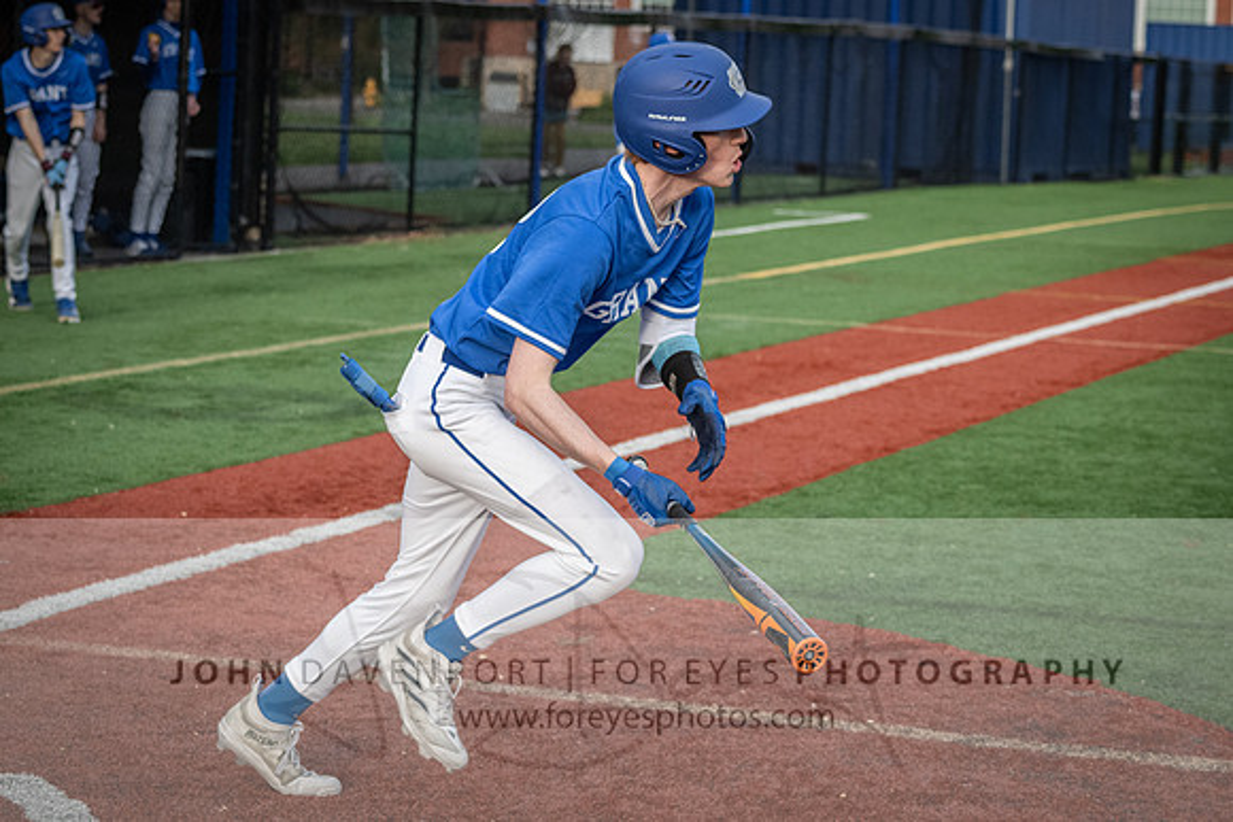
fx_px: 3602
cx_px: 423
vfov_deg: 13.0
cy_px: 282
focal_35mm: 105
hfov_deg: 19.4
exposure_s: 1/1600
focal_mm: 80
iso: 2200
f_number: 5.6
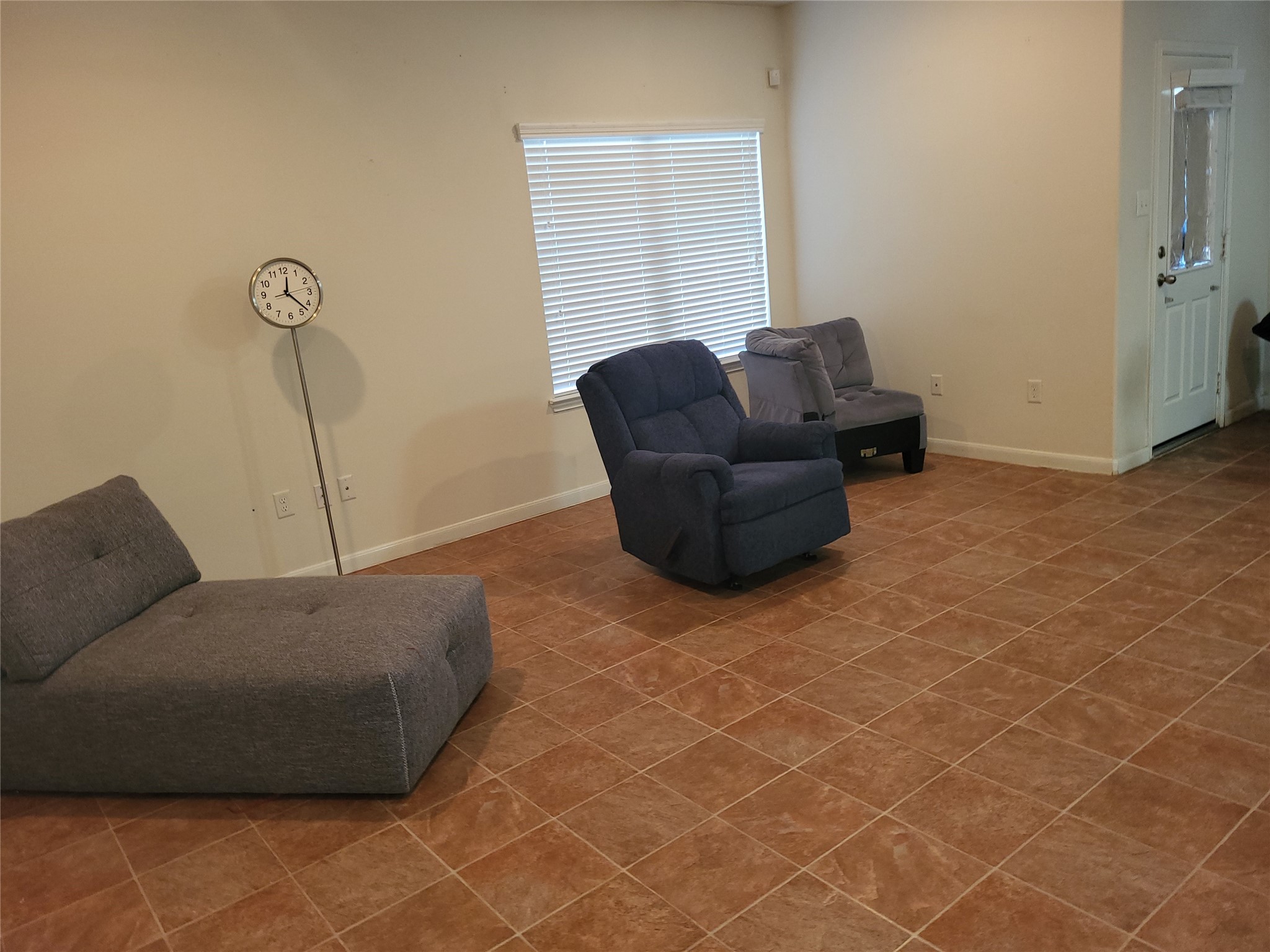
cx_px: 635
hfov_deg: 67.3
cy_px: 476
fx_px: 954
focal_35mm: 26
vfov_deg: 53.1
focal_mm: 5.4
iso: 160
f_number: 1.8
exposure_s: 1/17.2
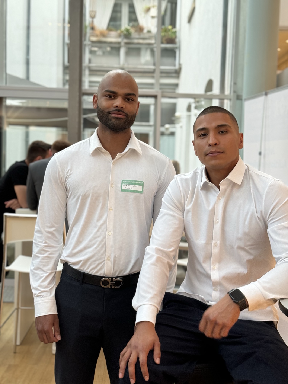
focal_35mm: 48
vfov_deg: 39.7
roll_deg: -1.8
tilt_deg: -2.8
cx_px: 144
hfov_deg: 30.3
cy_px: 192
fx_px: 532
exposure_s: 1/50
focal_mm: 6.76
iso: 200
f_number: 1.78
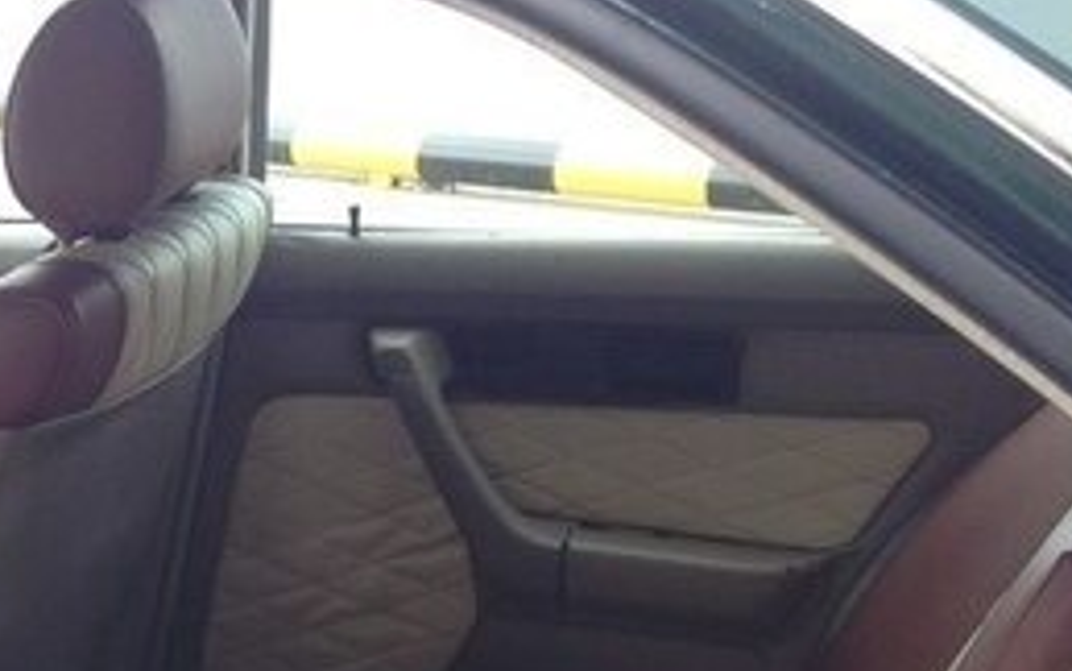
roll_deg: +2.9
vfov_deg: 14.1
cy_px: 855
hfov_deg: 21.9
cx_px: -132
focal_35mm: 89
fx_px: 2601
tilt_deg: -23.6
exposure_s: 1/159
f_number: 2.4
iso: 50
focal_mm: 4.12
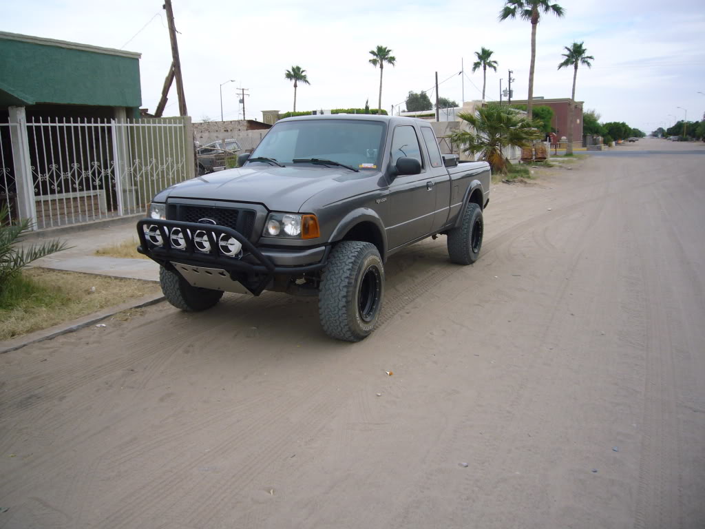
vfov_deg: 49.7
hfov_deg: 63.4
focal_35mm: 28
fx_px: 570
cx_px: 352
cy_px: 264
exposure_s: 1/400
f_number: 2.8
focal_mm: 4.6
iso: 80
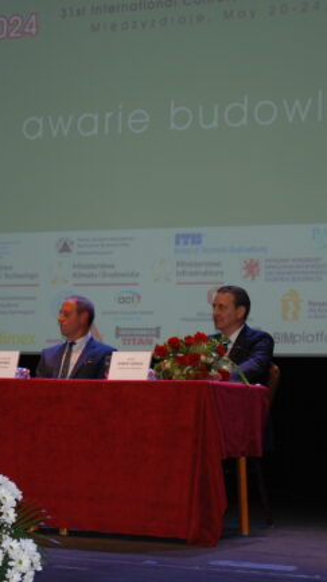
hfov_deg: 12.2
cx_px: 13
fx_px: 1510
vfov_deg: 21.8
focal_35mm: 98
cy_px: 303
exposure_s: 1/60
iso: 200
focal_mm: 35
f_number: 4.2
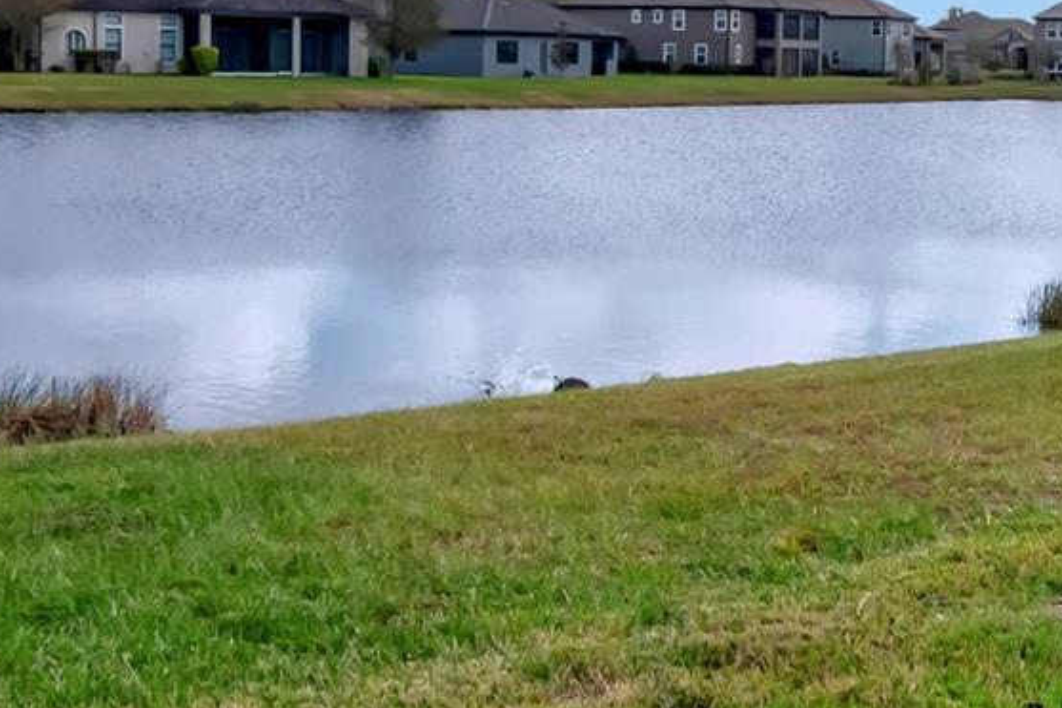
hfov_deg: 41.1
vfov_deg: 27.6
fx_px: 1399
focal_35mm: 47
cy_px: 111
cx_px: 704
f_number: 13
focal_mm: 11
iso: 800
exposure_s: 1/1000
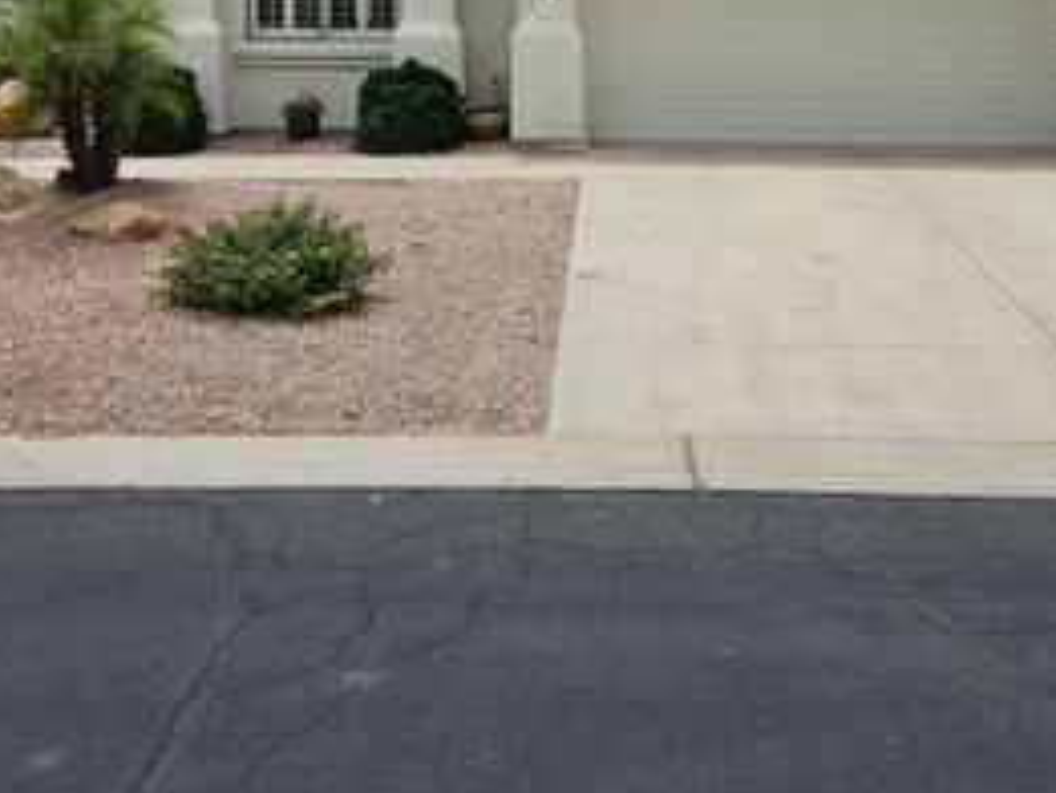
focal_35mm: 44
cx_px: 603
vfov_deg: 31.5
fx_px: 1343
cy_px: 99
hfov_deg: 42.8
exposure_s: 1/3707
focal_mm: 5.4
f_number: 1.8
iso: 25
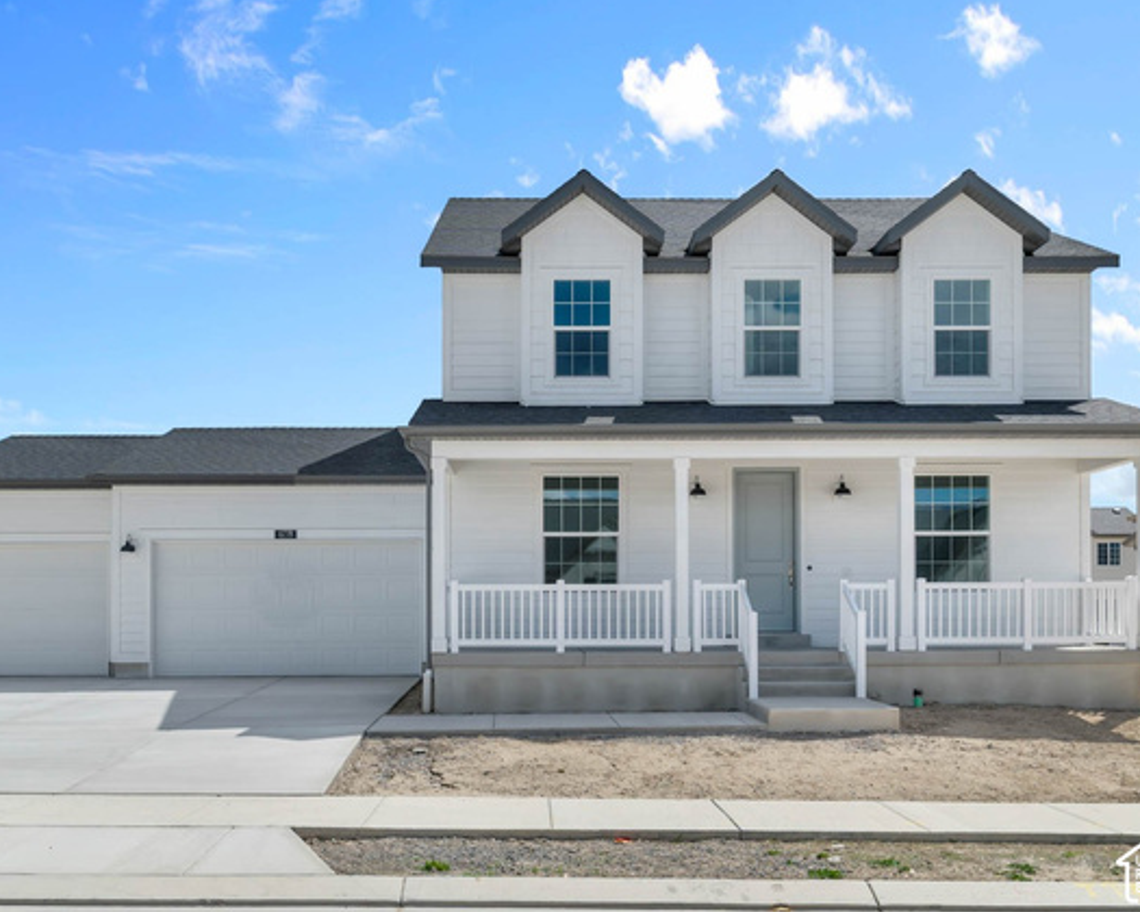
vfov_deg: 45.8
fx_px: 1080
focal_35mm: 32
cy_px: 454
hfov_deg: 55.6
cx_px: 512
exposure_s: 1/1000
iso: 320
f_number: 8
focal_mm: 28
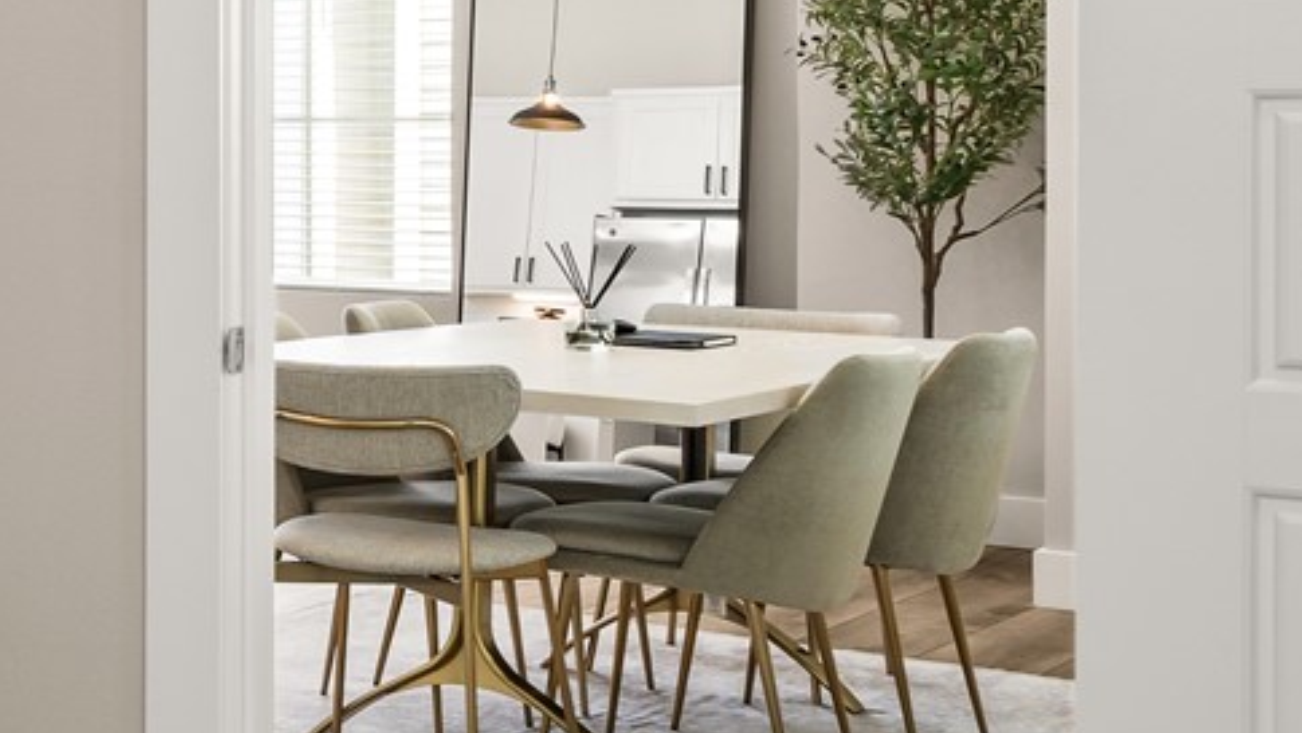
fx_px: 2590
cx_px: -1176
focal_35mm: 75
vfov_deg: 16.0
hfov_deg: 19.3
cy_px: 169
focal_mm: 16
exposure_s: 1/1.67
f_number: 9
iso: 200
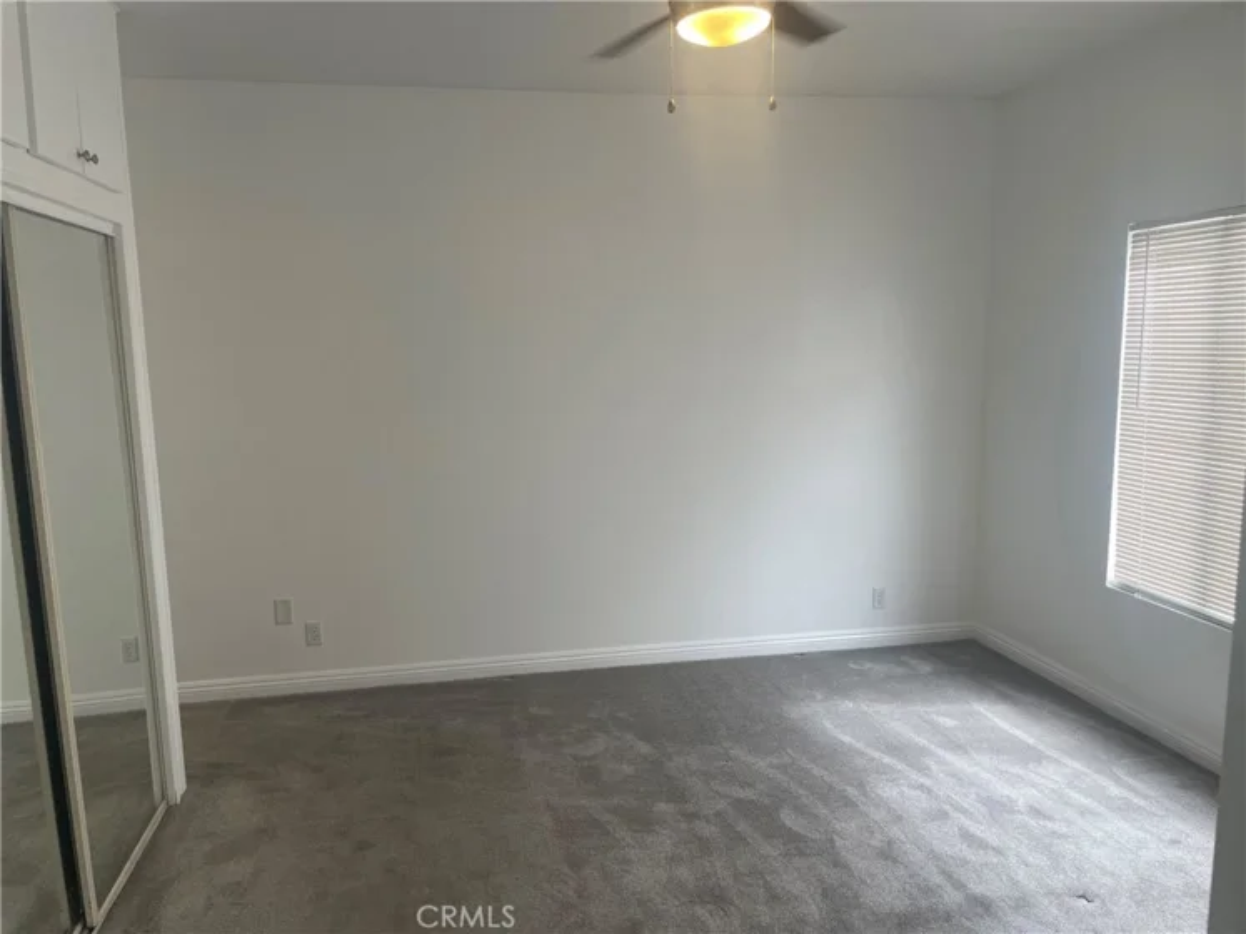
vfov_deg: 53.1
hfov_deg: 67.3
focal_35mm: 26
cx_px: 623
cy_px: 467
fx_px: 936
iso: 80
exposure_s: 1/120
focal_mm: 4.2
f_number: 1.6
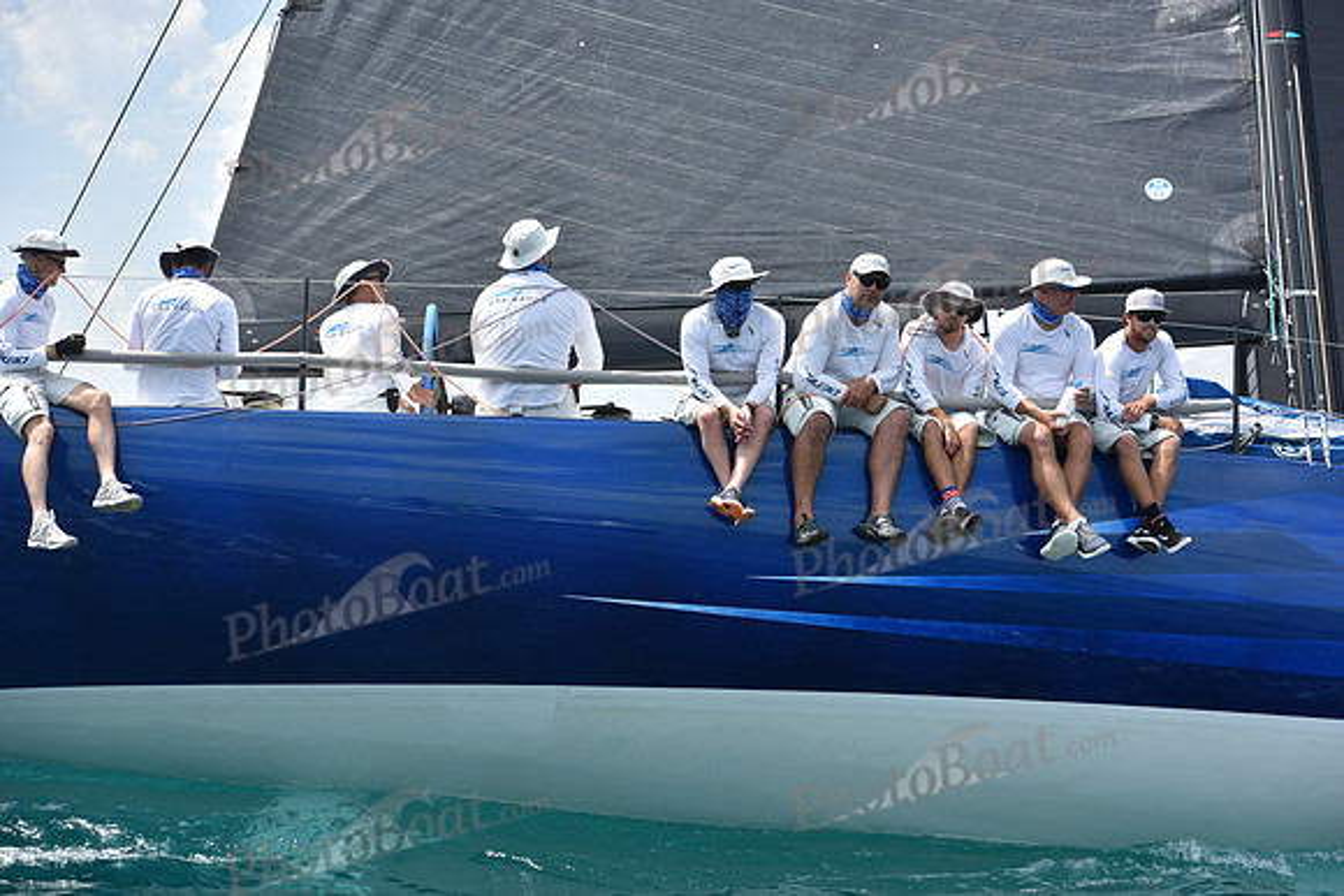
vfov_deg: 19.5
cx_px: 672
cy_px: 448
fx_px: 2614
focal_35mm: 70
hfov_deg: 28.8
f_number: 5.6
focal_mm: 70
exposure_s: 1/1250
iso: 250
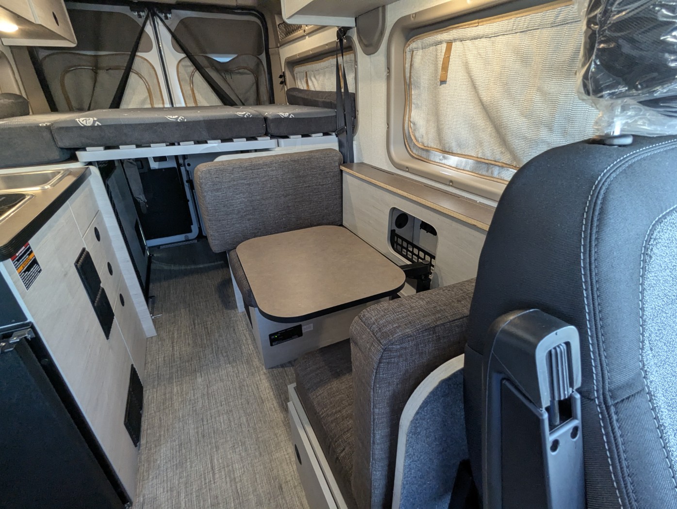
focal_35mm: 16
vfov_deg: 78.2
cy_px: 254
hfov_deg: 94.4
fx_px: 313
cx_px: 338
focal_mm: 2.35
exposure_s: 1/63.9
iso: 249
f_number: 2.2
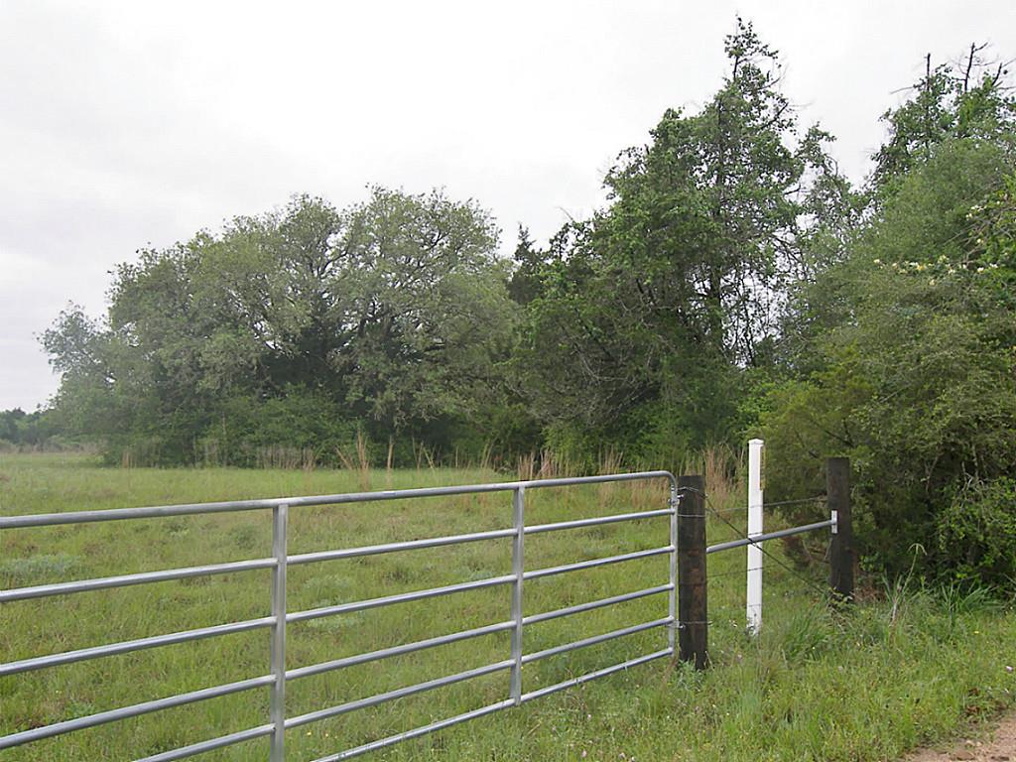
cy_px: 381
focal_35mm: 31
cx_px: 508
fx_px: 910
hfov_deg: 58.4
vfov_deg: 45.4
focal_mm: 6.6
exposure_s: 1/80
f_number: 3.2
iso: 50
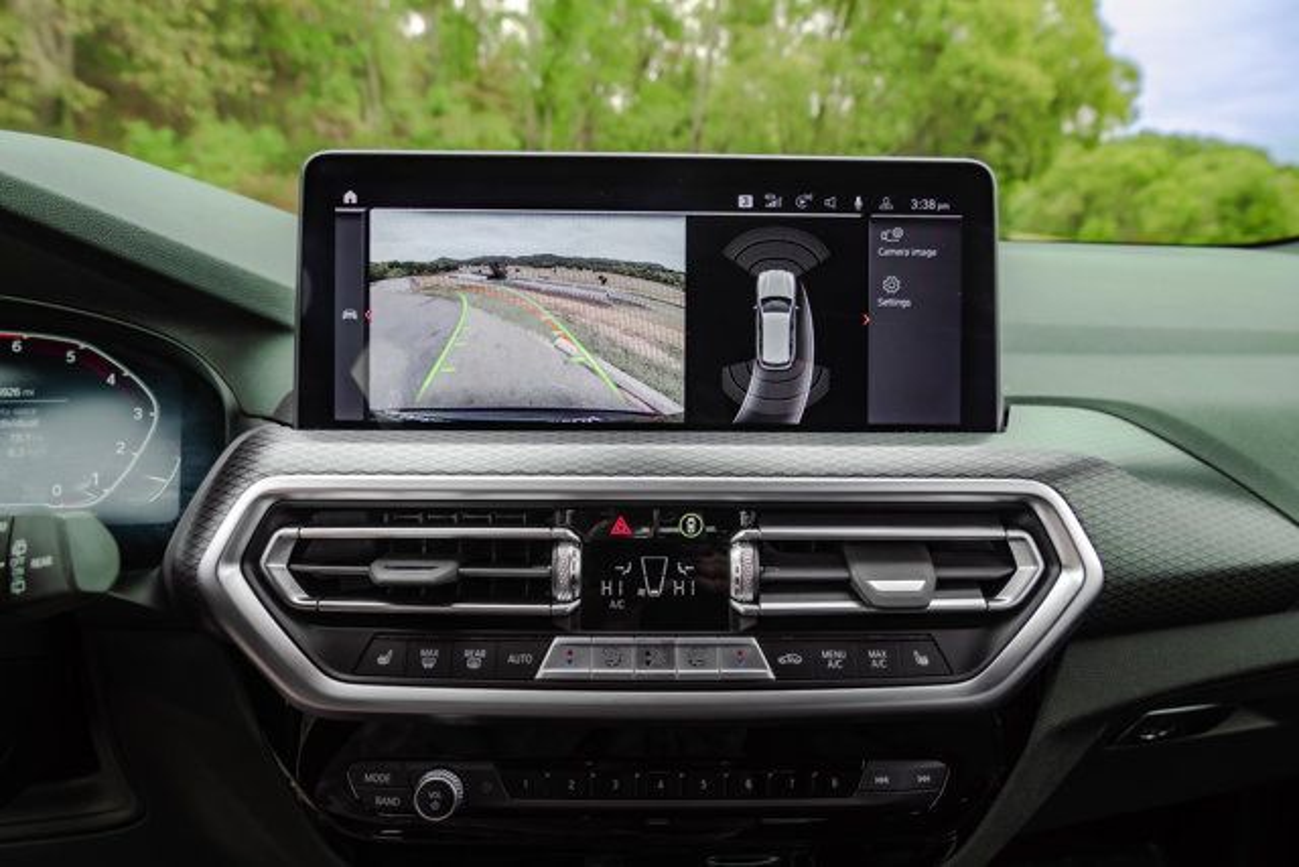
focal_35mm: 24
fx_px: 866
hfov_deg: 73.7
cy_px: 434
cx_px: 650
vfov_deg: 53.2
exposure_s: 1/200
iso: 640
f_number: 7.1
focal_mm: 24
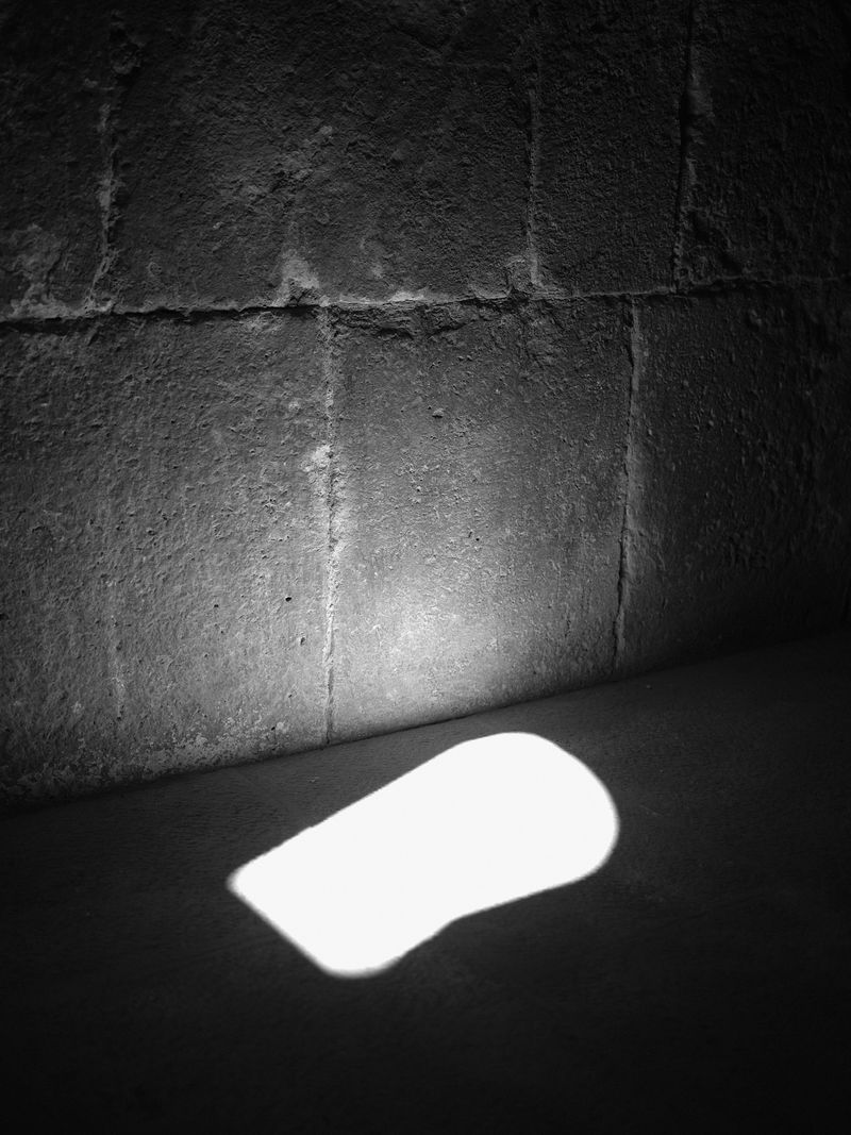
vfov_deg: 38.2
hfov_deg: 29.1
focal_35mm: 50
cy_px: 568
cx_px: 426
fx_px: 1639
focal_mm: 63
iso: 100
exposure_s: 1/85
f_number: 2.8
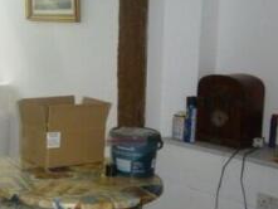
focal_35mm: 66
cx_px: -37
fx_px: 530
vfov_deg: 22.3
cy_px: 90
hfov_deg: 26.7
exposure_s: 1/60
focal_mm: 4.5
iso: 320
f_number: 3.1
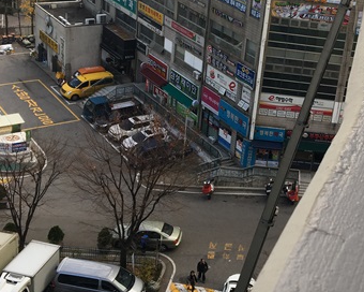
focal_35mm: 60
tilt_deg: -21.4
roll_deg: -8.3
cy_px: 96
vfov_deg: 25.2
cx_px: 283
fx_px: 646
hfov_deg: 30.8
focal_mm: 4.15
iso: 25
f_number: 2.2
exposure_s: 1/247
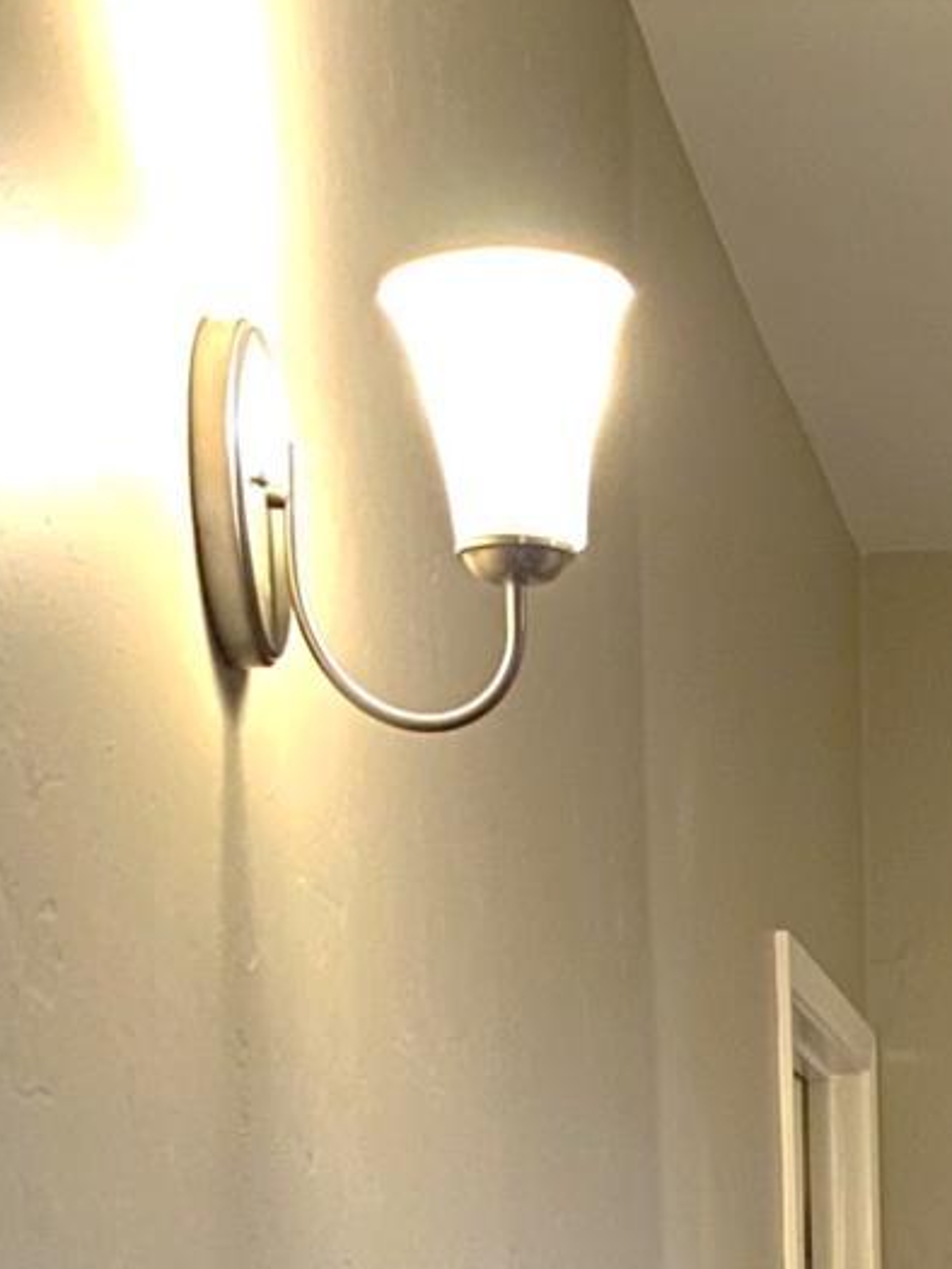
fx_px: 3629
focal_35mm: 99
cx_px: 1020
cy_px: 2159
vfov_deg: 17.0
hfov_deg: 14.6
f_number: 1.8
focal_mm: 4.25
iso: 500
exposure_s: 1/30
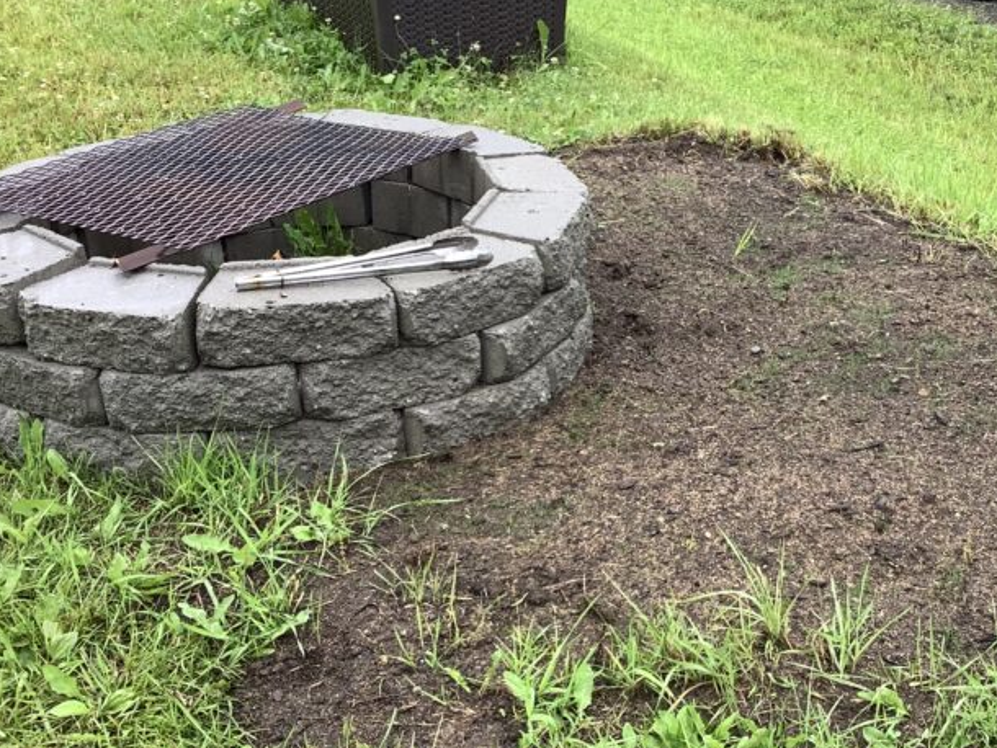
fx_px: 1498
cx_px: 700
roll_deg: +1.4
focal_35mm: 52
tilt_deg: -26.4
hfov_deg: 36.3
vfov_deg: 28.0
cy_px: 405
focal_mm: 3.3
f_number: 2.4
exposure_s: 1/135
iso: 25
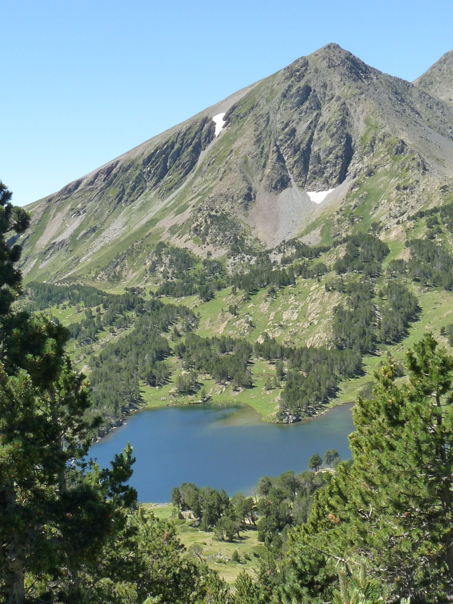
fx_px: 977
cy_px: 302
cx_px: 226
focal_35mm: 56
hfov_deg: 26.1
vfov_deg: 34.3
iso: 160
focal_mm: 5.6
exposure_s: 1/250
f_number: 5
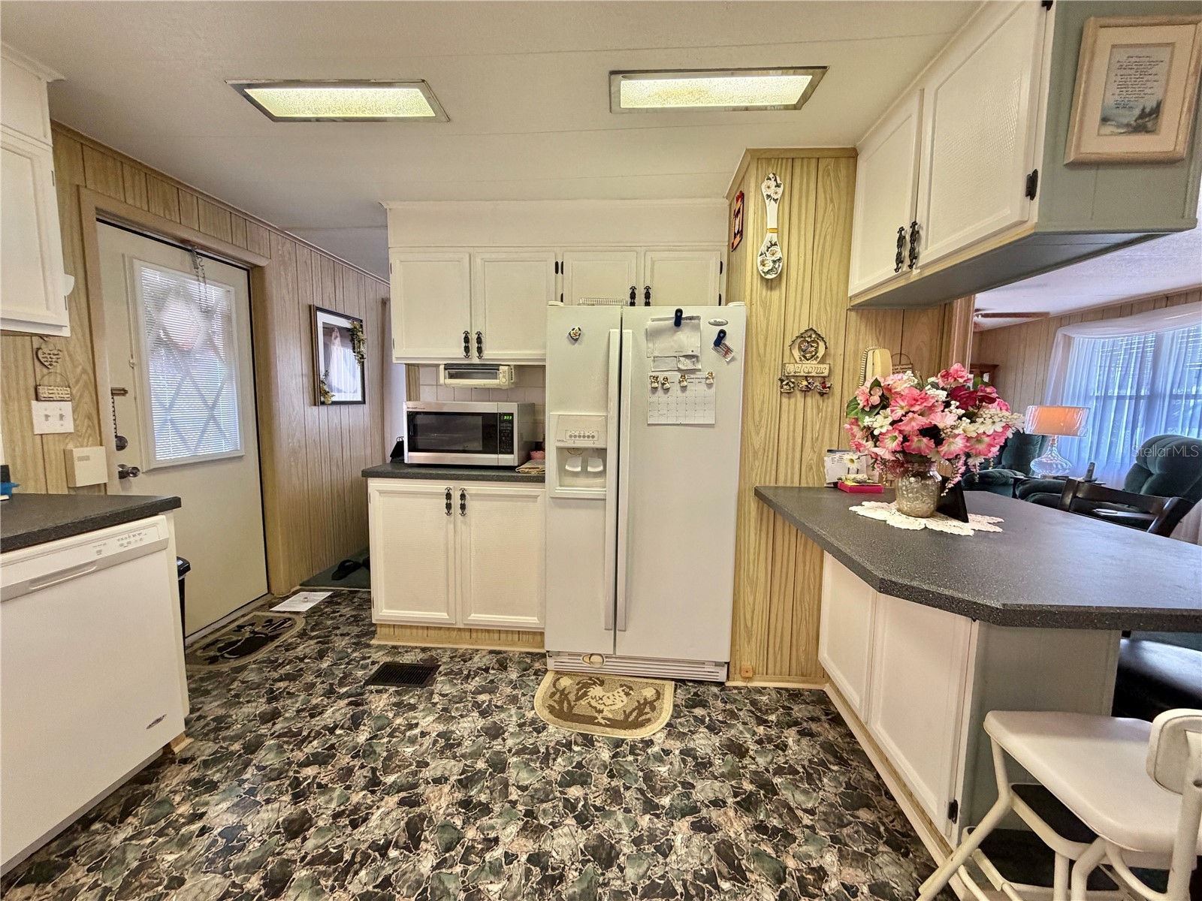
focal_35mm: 14
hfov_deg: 102.1
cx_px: 601
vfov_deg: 85.7
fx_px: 486
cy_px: 450
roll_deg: -0.8
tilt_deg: -6.0
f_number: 2.2
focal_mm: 2.22
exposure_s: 1/60
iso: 250
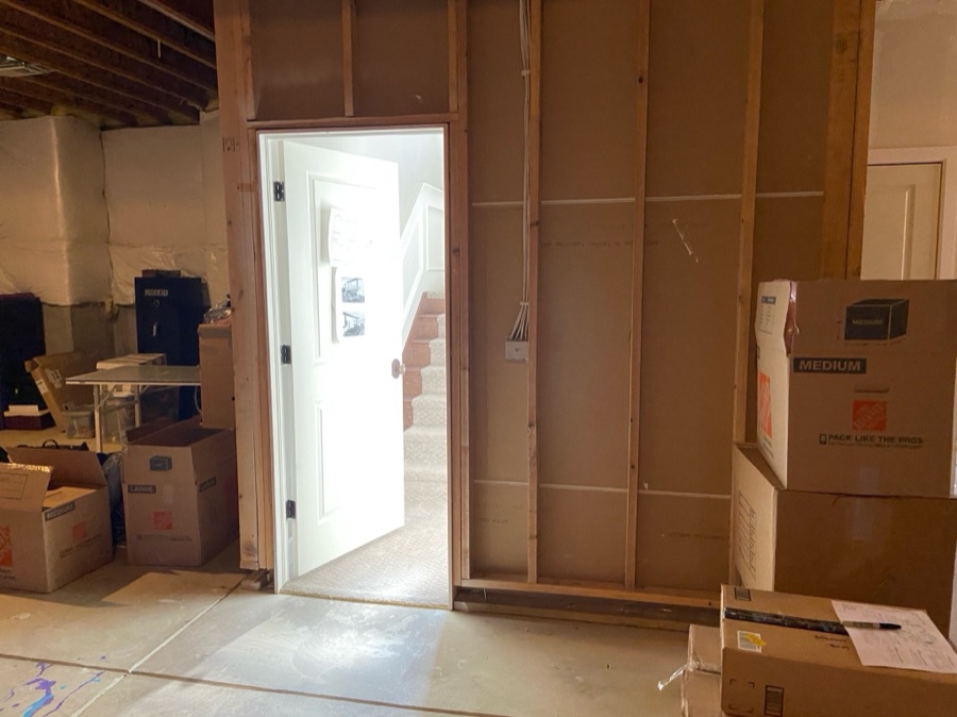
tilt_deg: -5.4
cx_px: 478
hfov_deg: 67.3
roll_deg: +0.3
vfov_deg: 53.0
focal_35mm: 26
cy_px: 358
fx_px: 718
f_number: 1.8
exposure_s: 1/60
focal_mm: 4.25
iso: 250
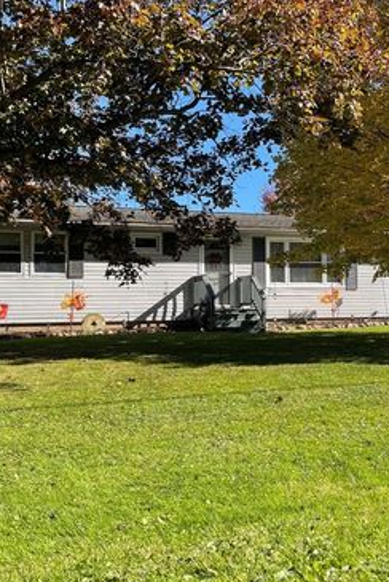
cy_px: 293
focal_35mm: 37
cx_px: 244
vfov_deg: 51.8
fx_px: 599
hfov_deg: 35.8
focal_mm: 4.2
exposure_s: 1/1335
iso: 32
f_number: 1.6
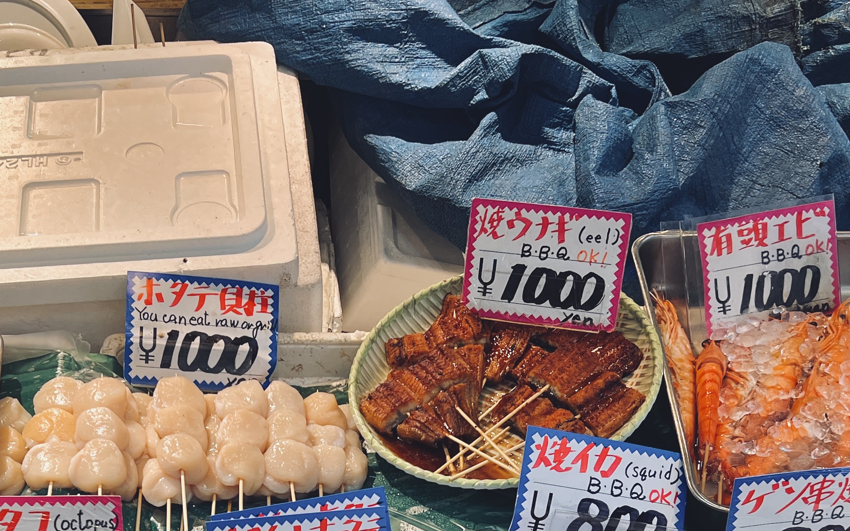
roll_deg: -0.9
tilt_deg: -40.7
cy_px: 584
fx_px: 1343
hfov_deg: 34.8
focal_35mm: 58
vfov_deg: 21.2
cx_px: 292
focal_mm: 5.7
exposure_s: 1/120
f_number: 1.5
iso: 40
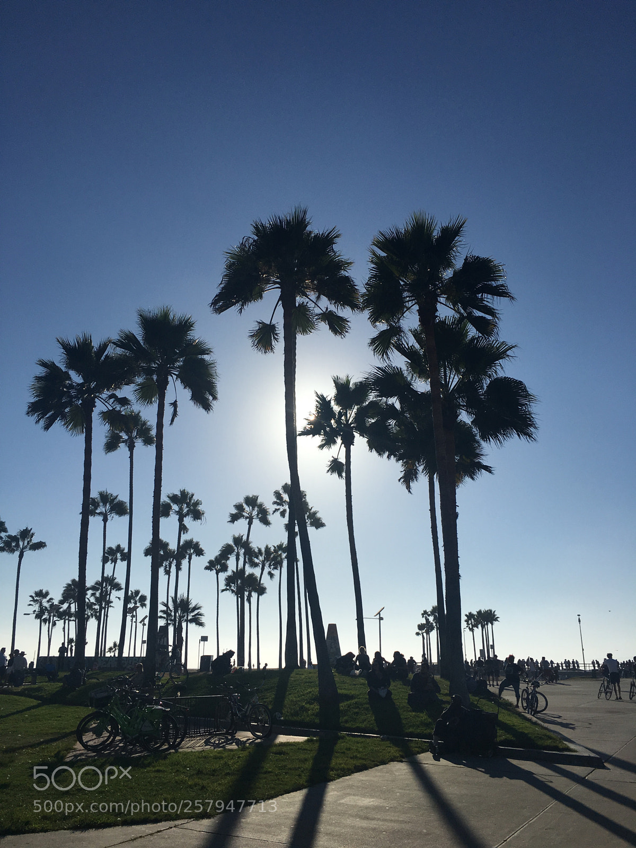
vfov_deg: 61.7
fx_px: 710
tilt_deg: +18.9
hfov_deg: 48.2
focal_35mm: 29
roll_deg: +0.8
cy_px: 424
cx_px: 318
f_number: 2.2
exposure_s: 1/6993
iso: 25
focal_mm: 4.15
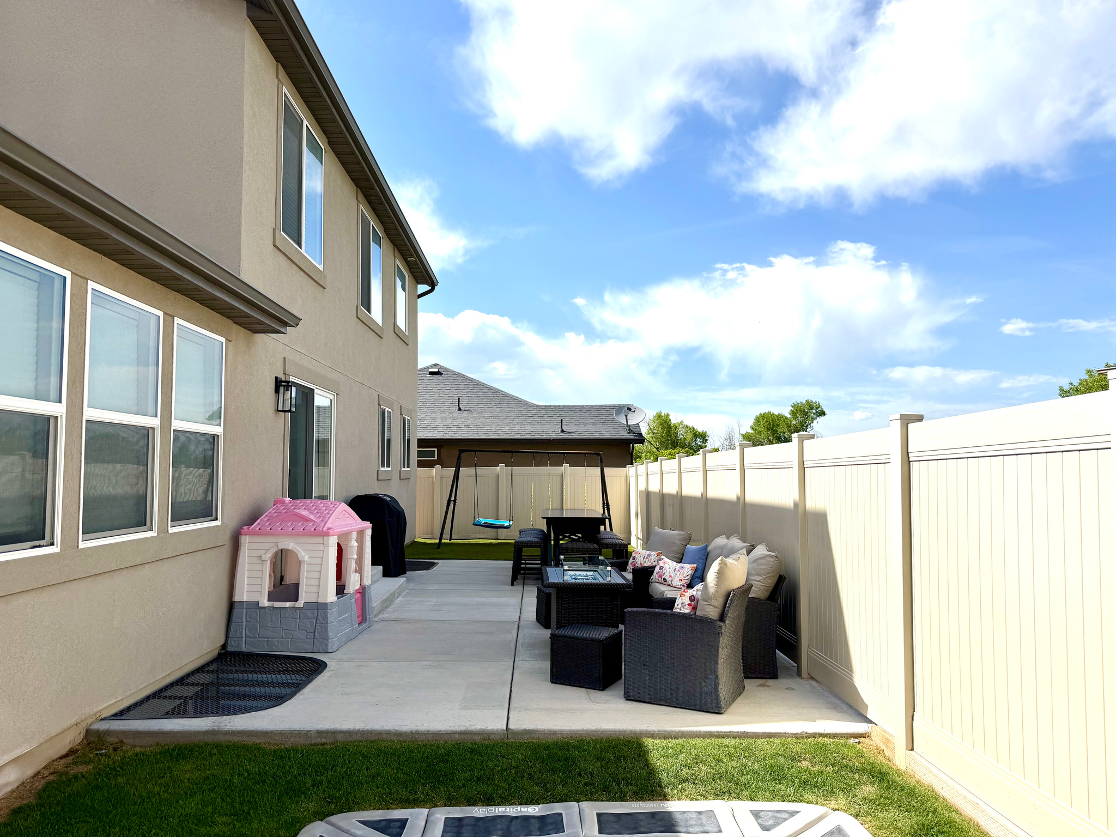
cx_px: 558
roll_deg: +0.5
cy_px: 418
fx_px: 774
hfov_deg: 71.6
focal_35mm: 24
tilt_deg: +4.2
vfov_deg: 56.8
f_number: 1.78
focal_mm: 6.76
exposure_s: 1/8130
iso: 80
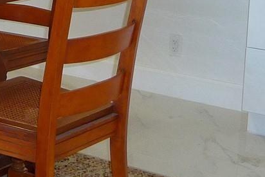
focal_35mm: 113
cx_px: -33
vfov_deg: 12.1
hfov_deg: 17.4
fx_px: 832
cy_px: 21
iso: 160
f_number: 3.3
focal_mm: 4.7
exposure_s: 1/30
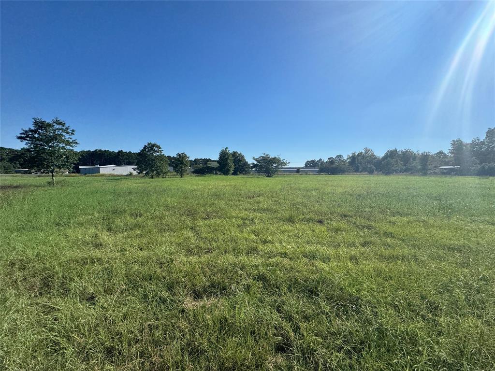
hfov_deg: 102.1
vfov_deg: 85.7
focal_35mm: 14
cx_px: 248
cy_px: 186
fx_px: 200
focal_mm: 2.22
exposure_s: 1/2985
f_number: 2.2
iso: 50
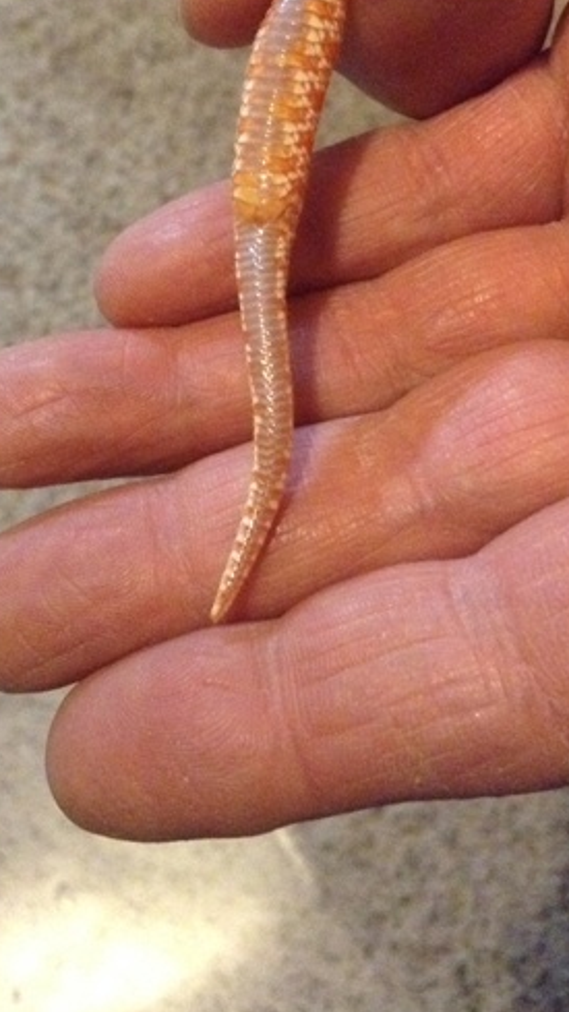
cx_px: 232
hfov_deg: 25.4
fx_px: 1261
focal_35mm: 47
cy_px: 399
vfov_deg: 43.5
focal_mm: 3.3
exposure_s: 1/15
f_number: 2.4
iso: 640
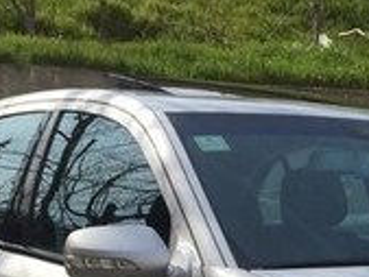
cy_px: 429
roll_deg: -3.0
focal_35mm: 113
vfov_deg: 12.4
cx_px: 452
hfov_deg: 16.6
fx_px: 1205
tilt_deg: -9.1
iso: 32
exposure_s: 1/2825
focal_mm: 4.15
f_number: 2.2
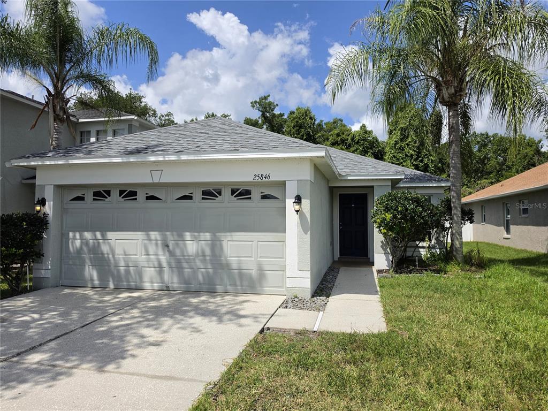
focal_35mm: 23
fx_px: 364
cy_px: 206
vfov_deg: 58.9
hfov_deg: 73.9
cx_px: 274
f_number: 1.4
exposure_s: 1/7939
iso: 50
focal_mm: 6.5
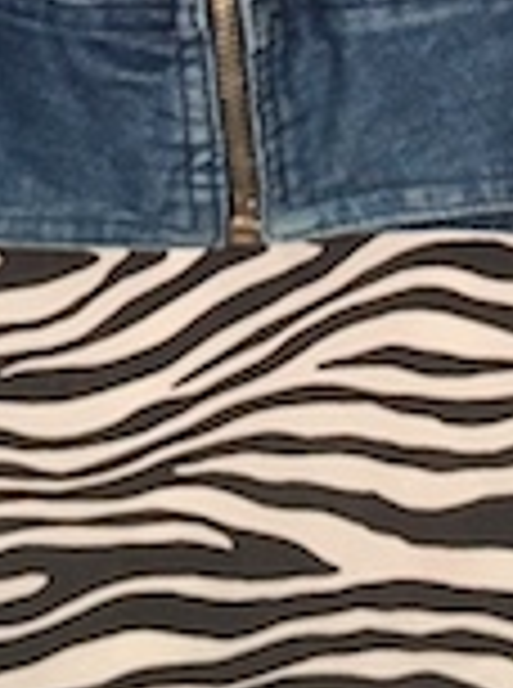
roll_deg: +1.3
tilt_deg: -0.9
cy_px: -621
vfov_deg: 11.8
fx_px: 3016
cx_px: 216
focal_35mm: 152
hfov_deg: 9.7
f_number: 2.2
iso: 50
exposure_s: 1/120
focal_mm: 4.15
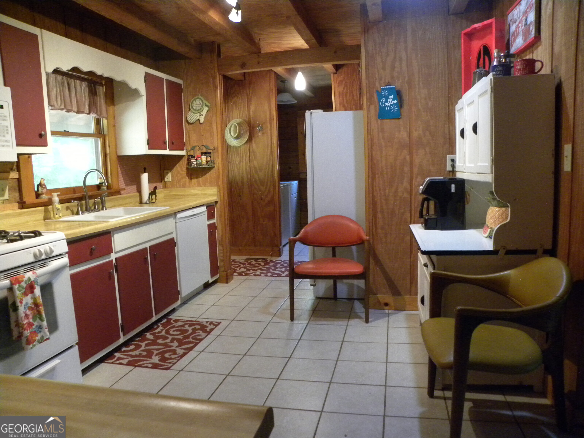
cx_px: 292
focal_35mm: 26
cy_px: 219
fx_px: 439
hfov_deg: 67.3
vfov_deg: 53.1
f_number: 2.8
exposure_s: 1/27.7
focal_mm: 4.6
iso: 400
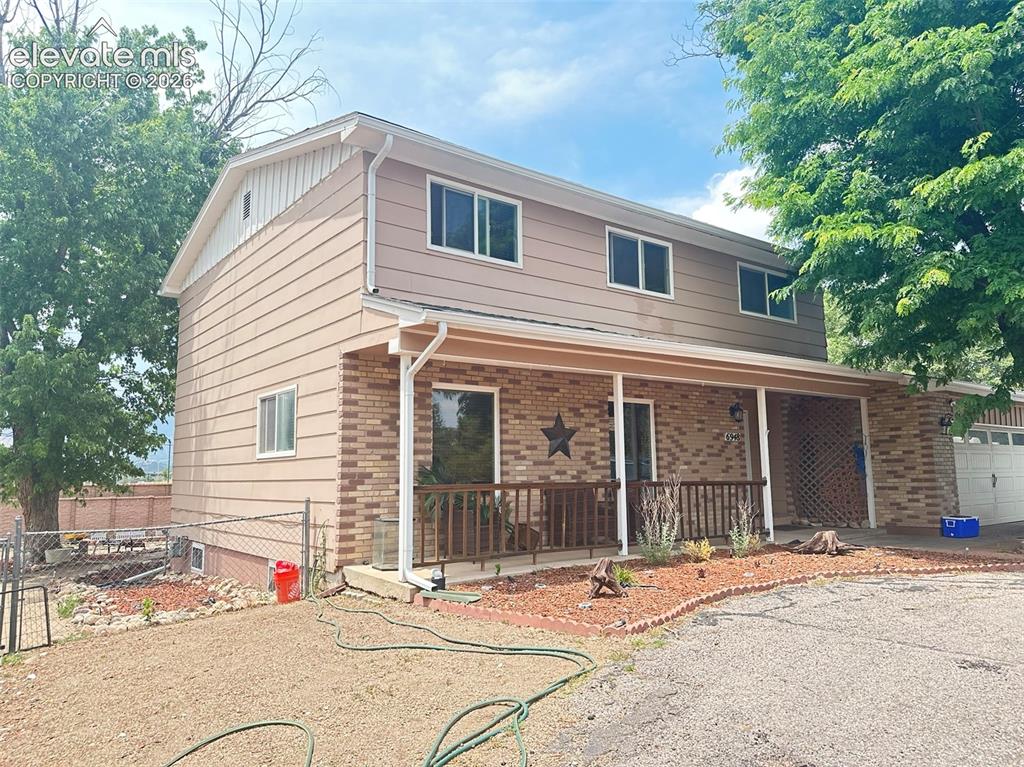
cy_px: 384
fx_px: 710
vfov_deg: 56.8
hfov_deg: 71.6
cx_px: 512
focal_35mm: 24
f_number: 1.78
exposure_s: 1/797
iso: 80
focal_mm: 6.86
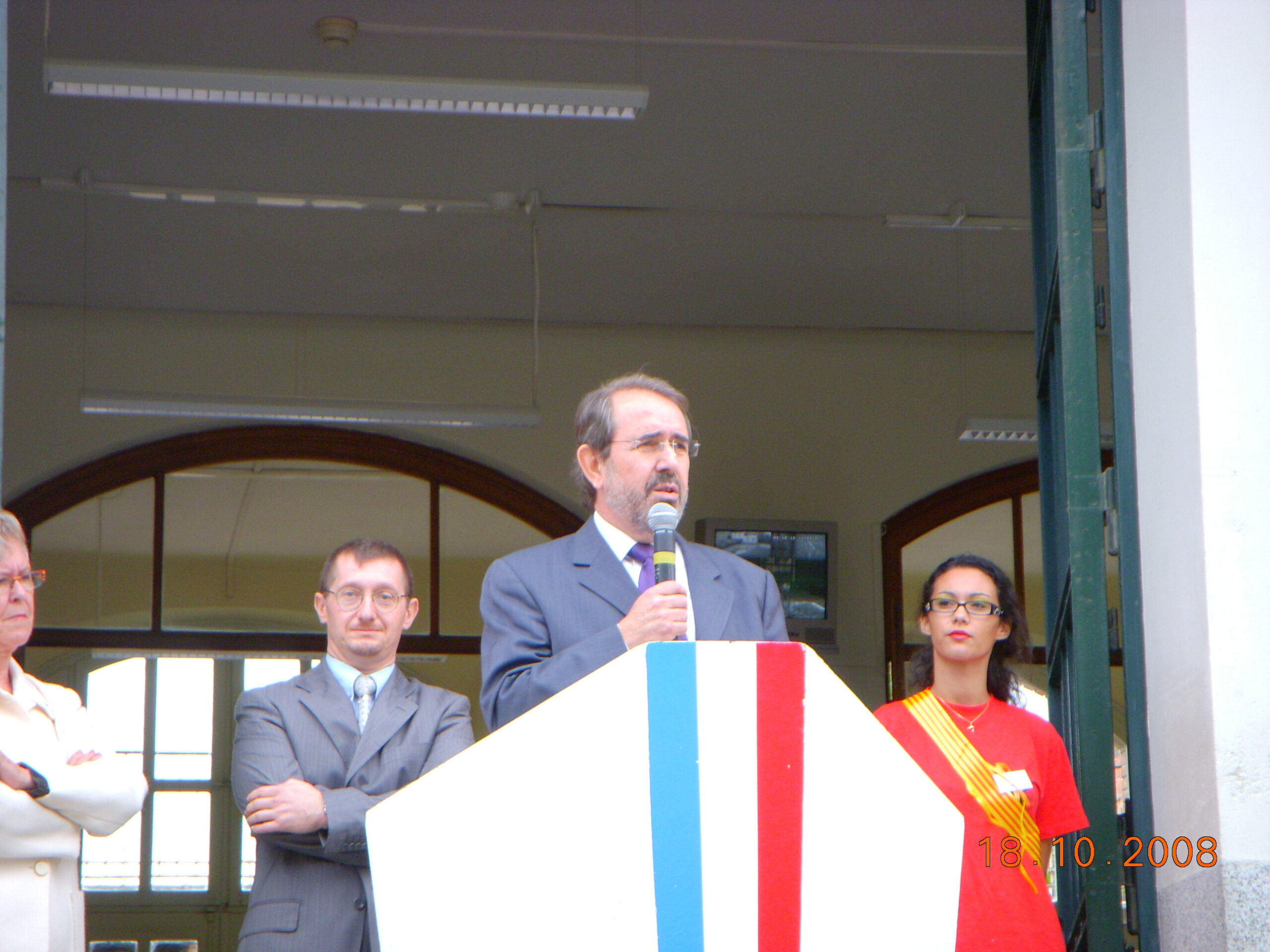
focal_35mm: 114
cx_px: 635
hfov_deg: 17.3
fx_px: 4182
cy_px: 476
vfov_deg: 13.0
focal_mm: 18.9
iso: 200
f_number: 4.2
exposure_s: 1/100
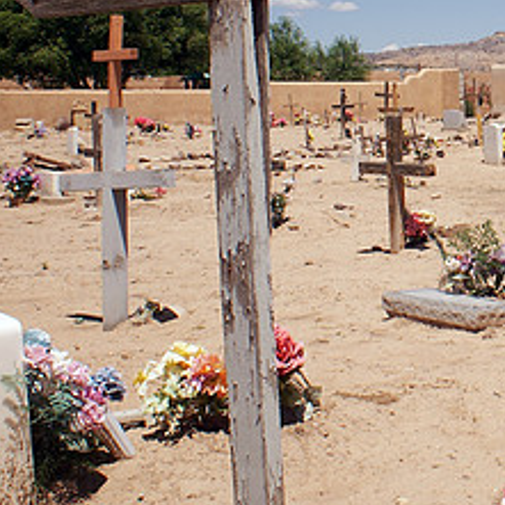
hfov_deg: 23.9
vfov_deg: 25.1
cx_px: 569
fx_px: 1106
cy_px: 70
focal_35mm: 67
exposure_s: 1/100
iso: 100
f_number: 16
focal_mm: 20
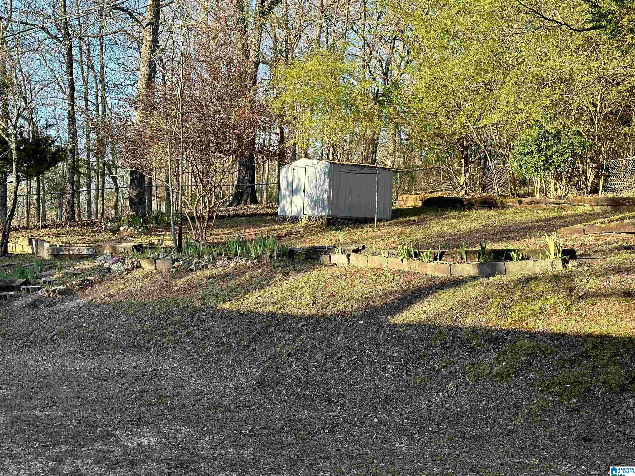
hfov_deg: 39.7
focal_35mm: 48
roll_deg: -3.2
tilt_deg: +1.4
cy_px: 238
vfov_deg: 30.3
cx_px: 318
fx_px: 881
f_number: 1.78
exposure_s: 1/756
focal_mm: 6.86
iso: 80
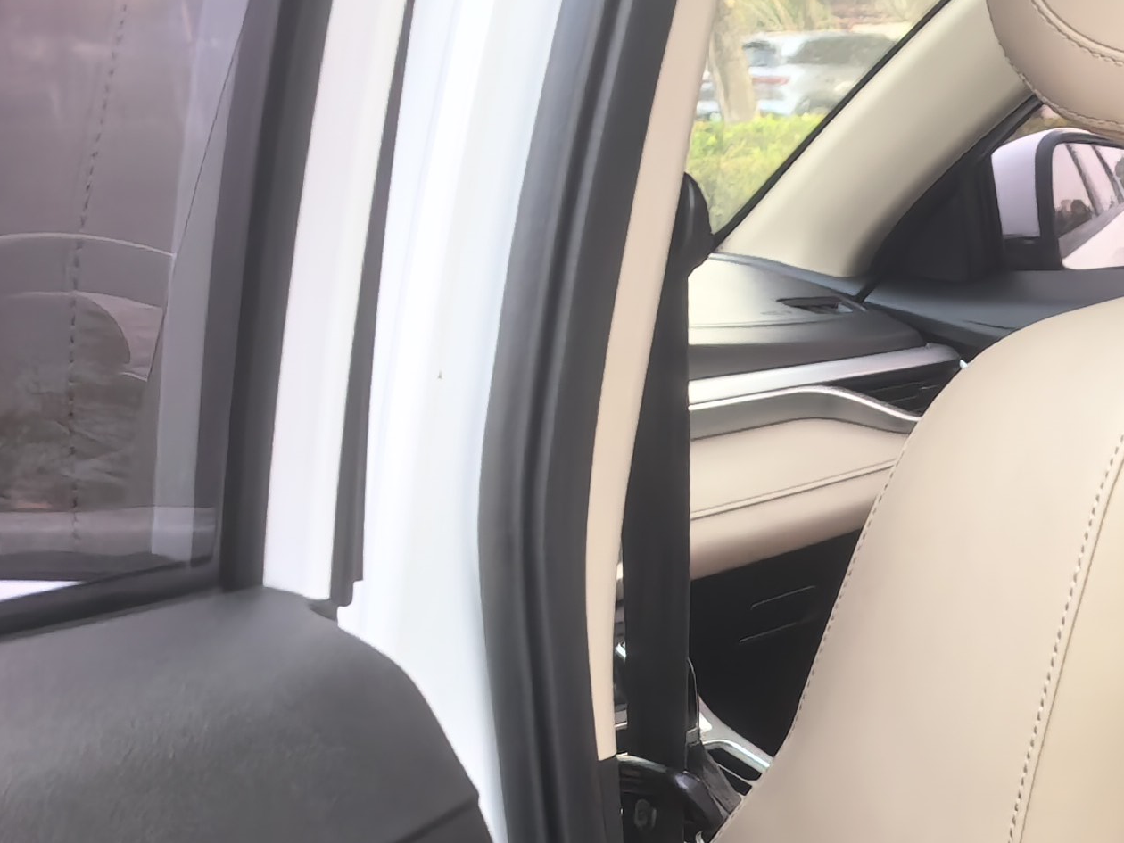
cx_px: 1723
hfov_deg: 20.9
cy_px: 946
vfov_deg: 18.2
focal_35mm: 78
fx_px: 2533
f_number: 2
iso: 640
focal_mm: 8.5
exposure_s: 1/1802
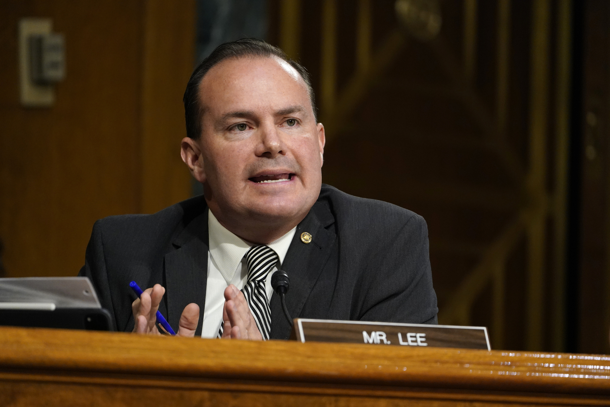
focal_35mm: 400
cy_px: 204
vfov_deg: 3.4
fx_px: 6777
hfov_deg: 5.2
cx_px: 305
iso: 4000
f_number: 5.6
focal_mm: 400
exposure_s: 1/200
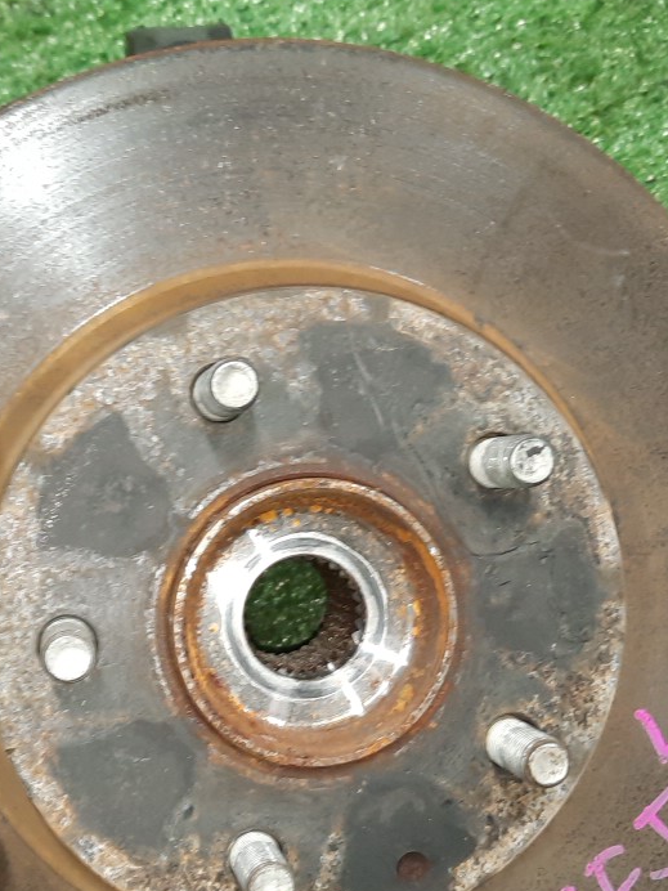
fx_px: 1338
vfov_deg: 36.3
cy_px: 614
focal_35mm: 52
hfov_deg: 27.8
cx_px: 218
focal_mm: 4.6
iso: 282
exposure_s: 1/33
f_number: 2
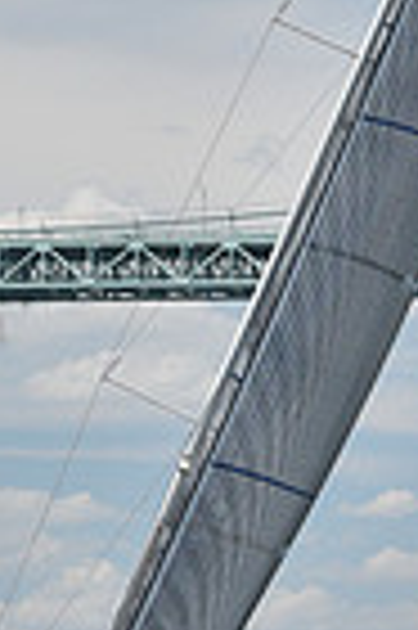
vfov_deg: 5.2
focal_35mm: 394
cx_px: 240
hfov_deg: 3.5
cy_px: 99
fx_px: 6879
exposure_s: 1/800
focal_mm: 95
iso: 320
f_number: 6.3
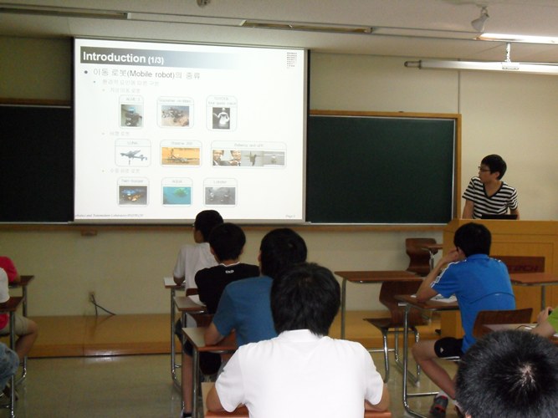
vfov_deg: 29.1
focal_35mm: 50
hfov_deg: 38.2
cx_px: 279
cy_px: 209
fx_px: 806
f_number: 4.3
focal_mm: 9
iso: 480
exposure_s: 1/90
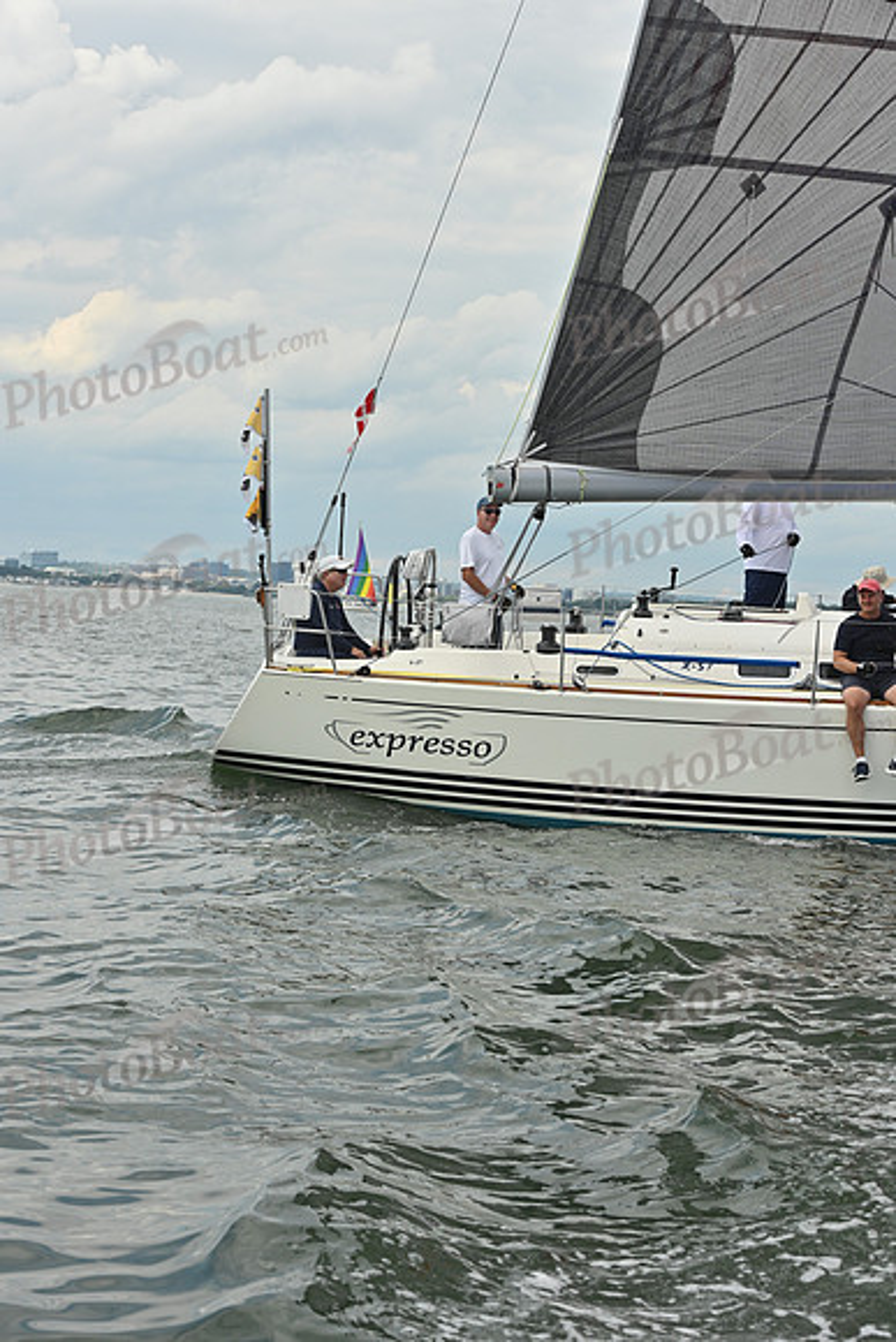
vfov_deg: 28.8
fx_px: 2612
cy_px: 671
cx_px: 448
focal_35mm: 70
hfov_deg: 19.5
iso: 320
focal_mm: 70
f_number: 8
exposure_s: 1/1250
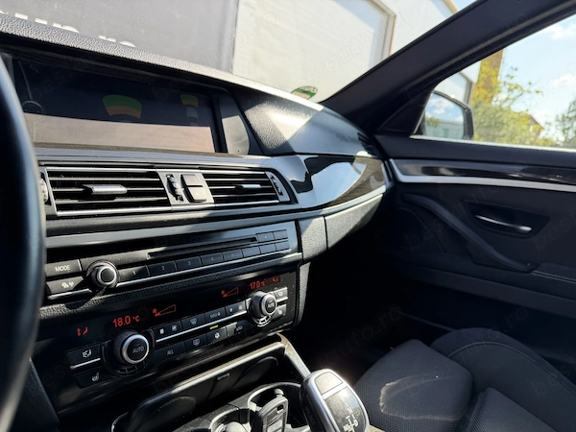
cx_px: 288
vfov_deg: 56.8
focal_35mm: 24
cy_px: 216
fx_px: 399
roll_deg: -6.7
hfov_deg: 71.6
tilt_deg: -11.7
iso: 80
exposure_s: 1/377
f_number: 1.78
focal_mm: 6.76
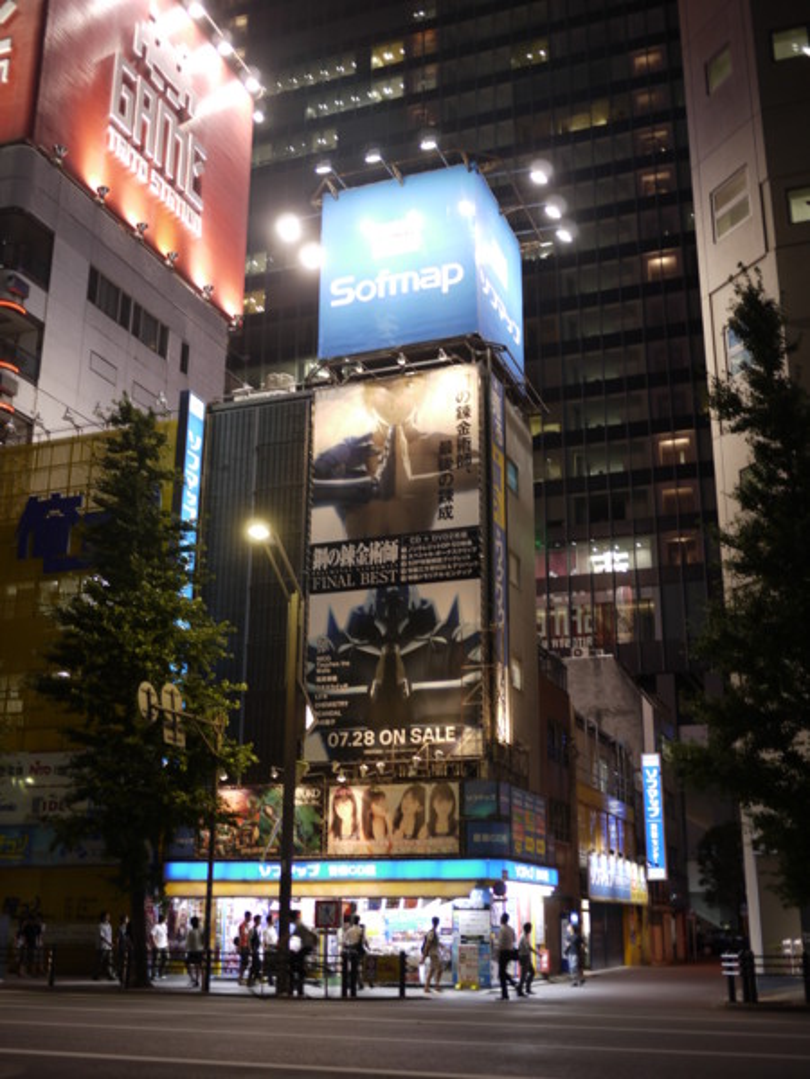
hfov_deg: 36.0
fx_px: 1248
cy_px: 540
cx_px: 405
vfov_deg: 46.8
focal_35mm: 40
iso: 100
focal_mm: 20
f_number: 1.7
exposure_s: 1/30
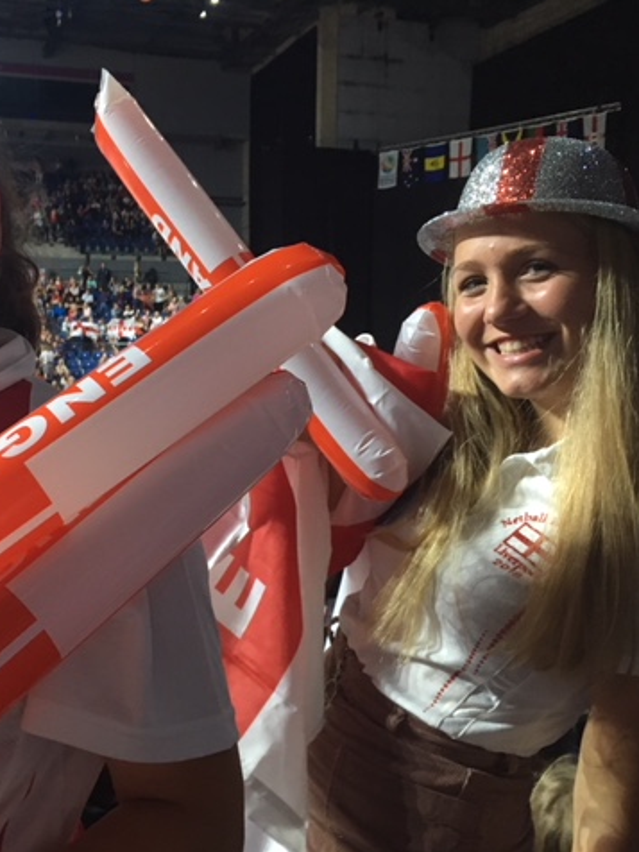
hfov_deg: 36.1
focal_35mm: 39
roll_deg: -0.3
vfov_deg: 47.9
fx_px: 960
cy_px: 428
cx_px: 174
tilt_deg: -4.2
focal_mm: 4.15
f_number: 2.2
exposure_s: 1/33
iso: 160
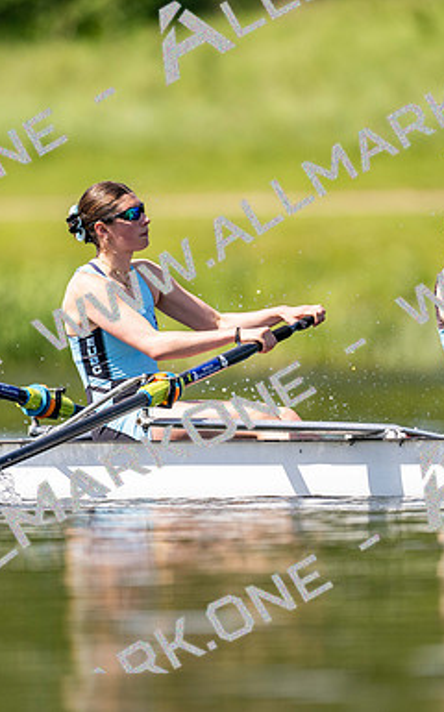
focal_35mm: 922
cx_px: 261
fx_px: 17884
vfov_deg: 2.3
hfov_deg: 1.4
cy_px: 356
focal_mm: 600
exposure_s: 1/2500
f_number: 4
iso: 320
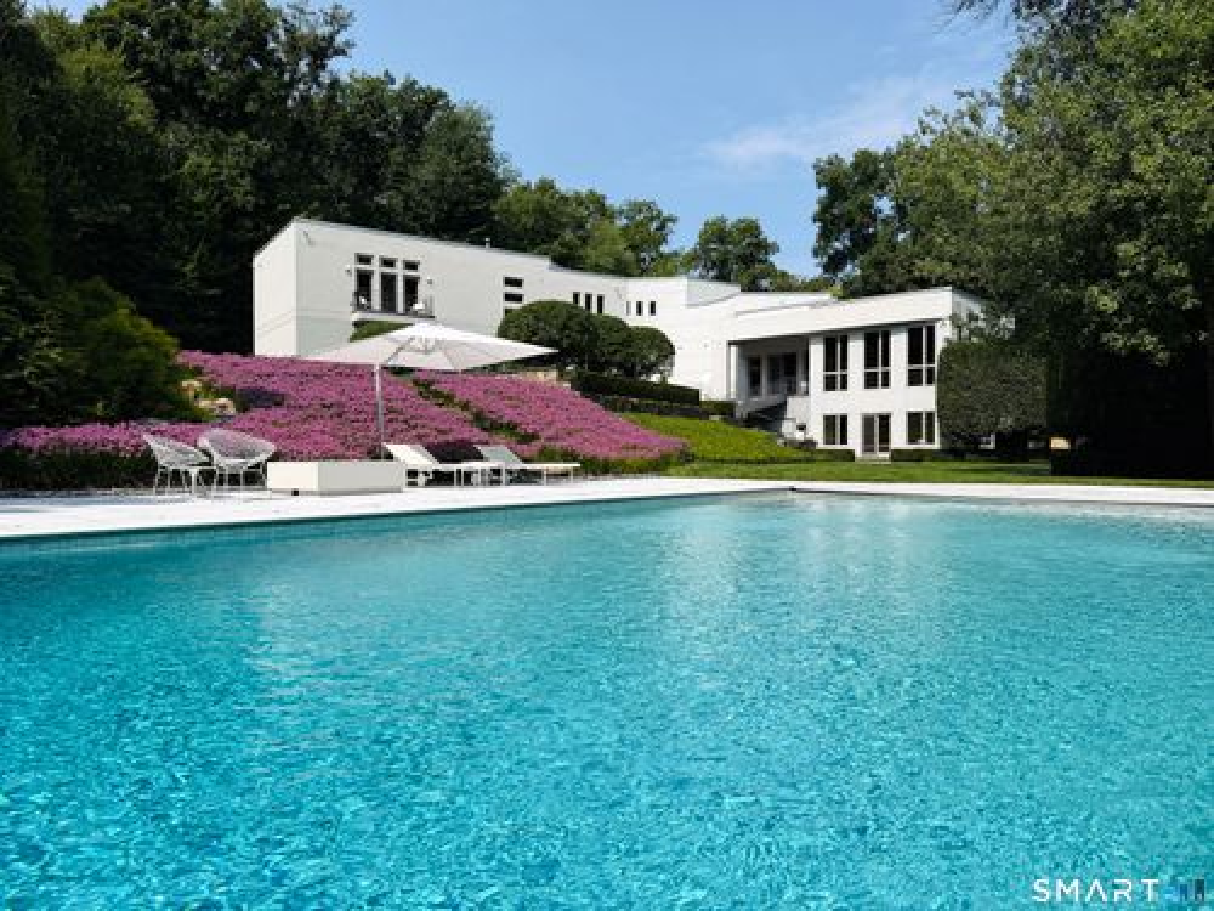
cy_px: 456
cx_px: 607
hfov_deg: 71.6
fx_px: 842
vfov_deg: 56.8
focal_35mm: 24
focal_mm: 6.76
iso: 80
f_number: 1.78
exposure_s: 1/8130
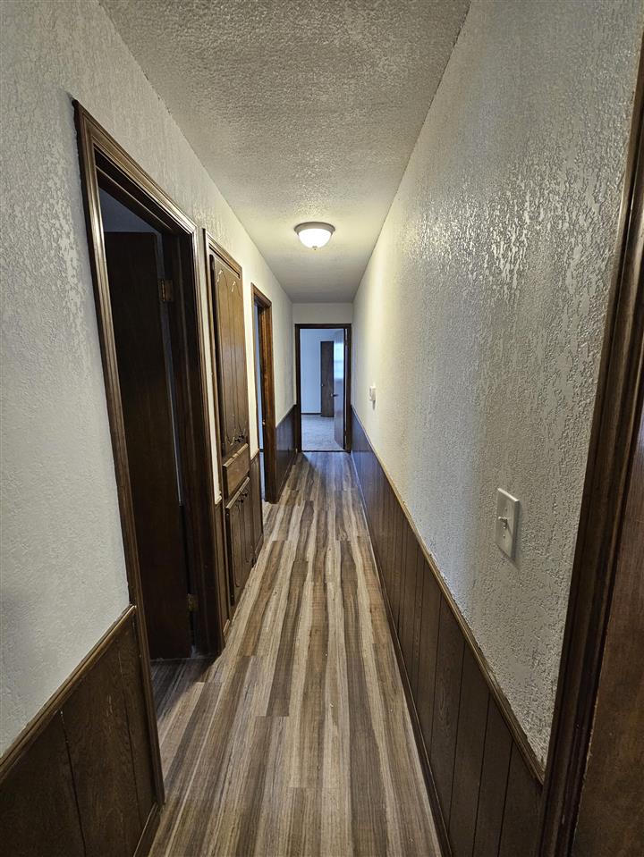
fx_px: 322
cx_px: 322
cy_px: 428
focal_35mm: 13
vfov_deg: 106.2
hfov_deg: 90.0
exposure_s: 1/40
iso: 320
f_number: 2.2
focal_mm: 2.2
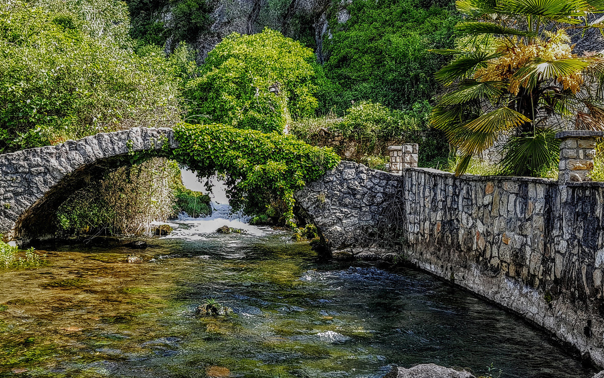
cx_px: 280
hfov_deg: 52.7
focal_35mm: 37
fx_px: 609
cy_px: 224
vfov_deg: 34.3
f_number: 1.7
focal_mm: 4.2
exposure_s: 1/367
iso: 40
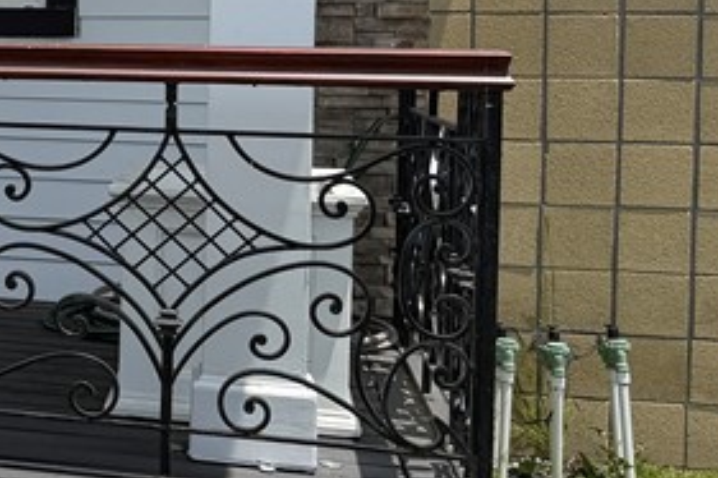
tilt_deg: -1.0
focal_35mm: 91
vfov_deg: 14.8
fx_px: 1814
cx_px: -511
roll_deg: +0.1
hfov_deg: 18.4
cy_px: 49
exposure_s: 1/4975
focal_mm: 6.76
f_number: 1.78
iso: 80
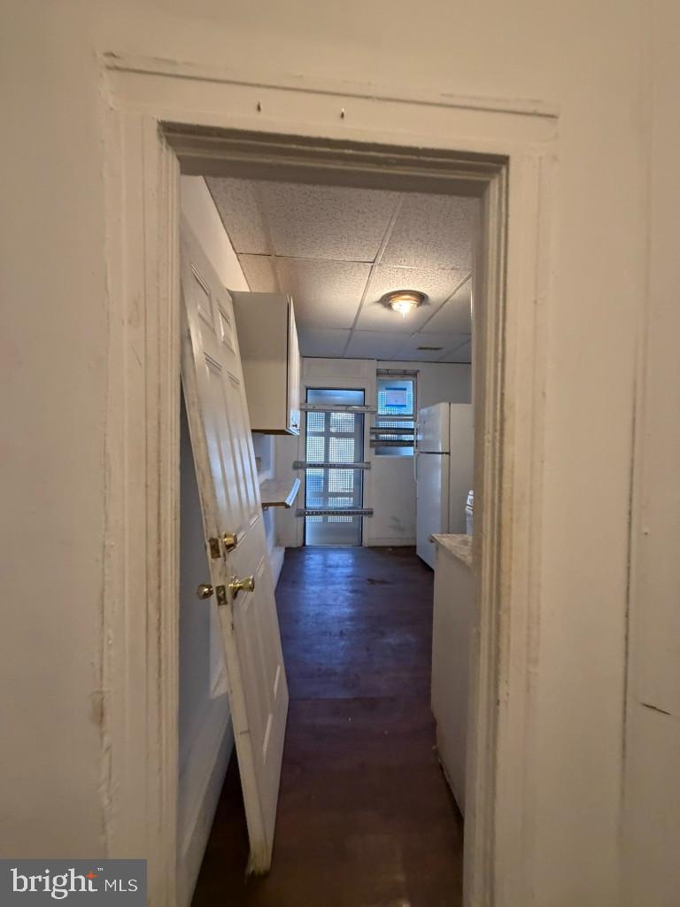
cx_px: 340
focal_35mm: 14
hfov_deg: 85.7
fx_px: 367
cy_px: 454
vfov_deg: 102.1
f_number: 2.2
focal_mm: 2.22
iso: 500
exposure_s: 1/60
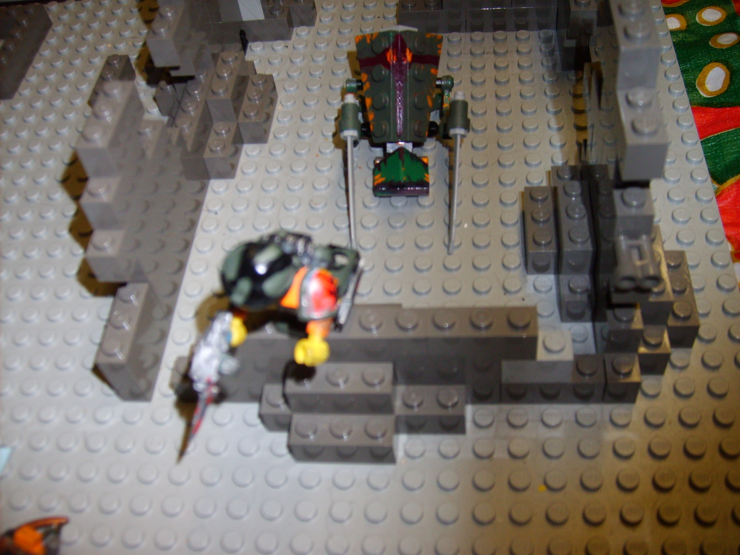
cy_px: 278
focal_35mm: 35
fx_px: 748
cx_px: 370
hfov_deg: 52.6
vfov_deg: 40.7
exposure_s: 1/45
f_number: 2.8
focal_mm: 5.8
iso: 100
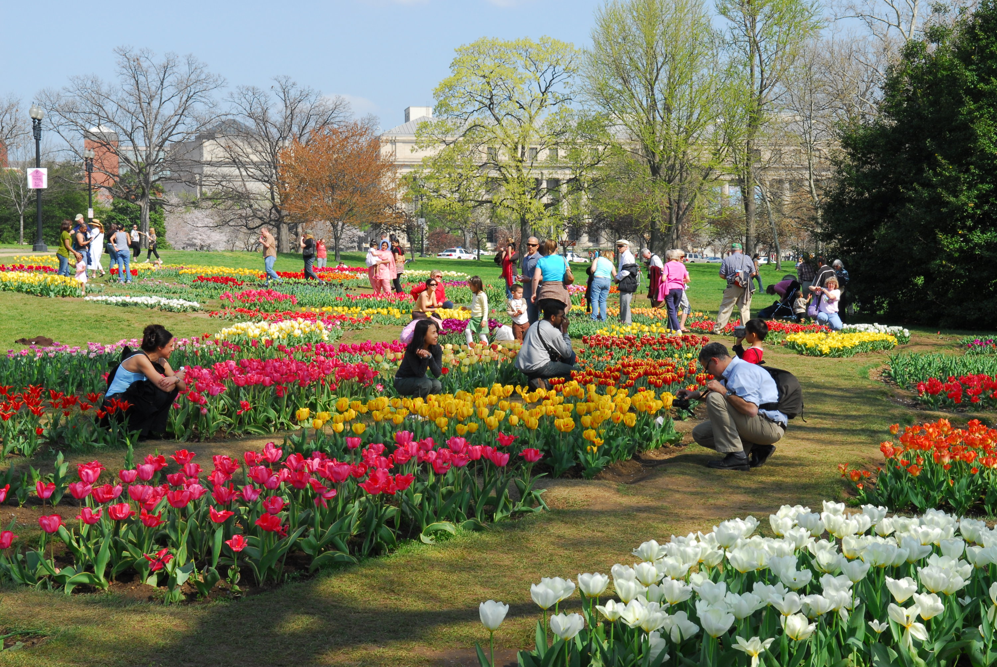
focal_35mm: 60
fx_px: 1664
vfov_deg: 22.7
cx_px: 498
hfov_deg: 33.4
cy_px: 334
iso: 250
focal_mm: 40
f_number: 11
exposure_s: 1/160
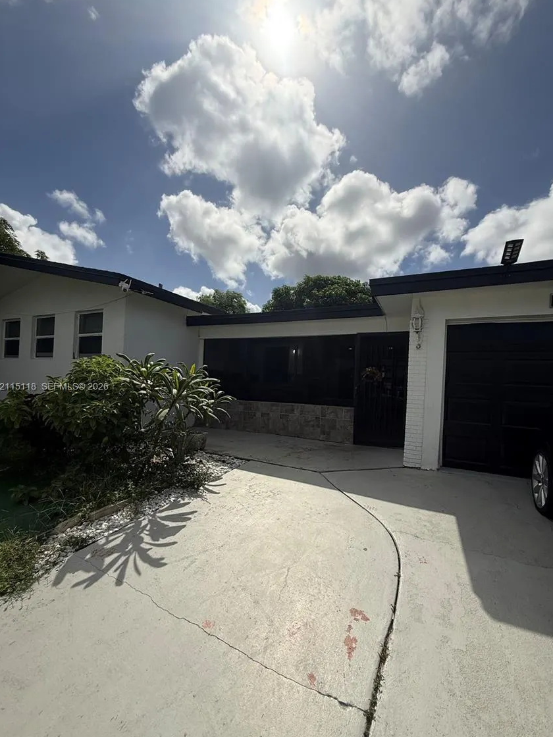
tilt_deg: +1.8
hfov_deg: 81.7
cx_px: 283
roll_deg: -4.3
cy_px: 388
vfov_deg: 98.1
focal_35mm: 15
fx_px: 320
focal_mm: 2.22
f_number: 2.2
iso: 50
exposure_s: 1/6173
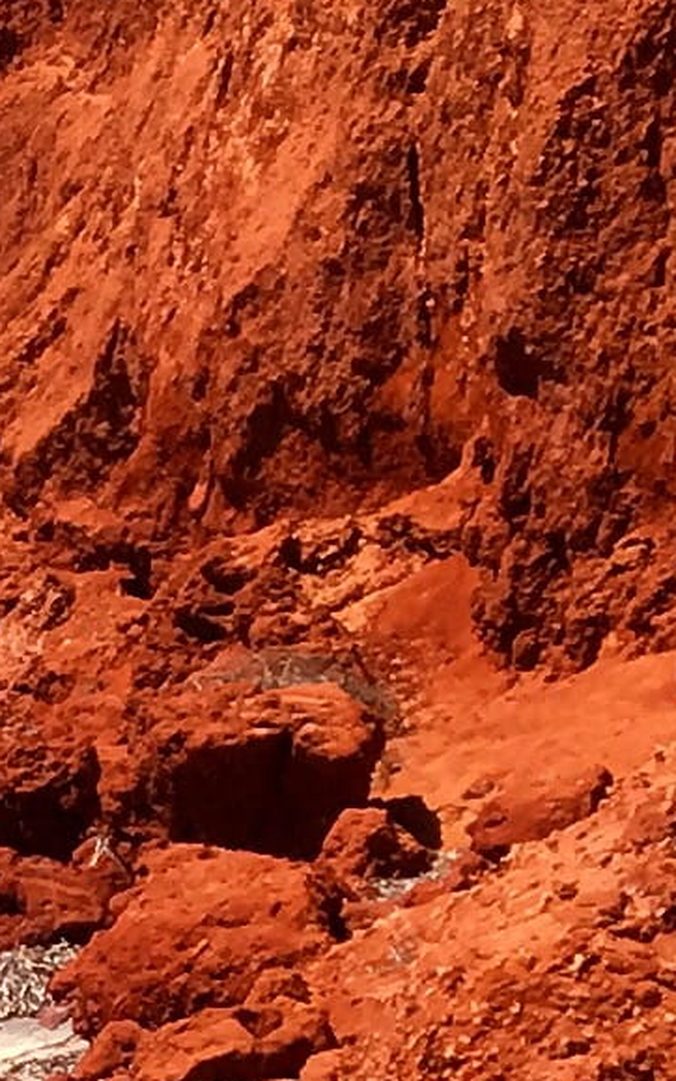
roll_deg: -1.1
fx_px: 6307
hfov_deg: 5.1
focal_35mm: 214
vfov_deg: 9.6
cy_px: 1555
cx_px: -2502
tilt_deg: -10.8
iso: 25
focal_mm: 4.15
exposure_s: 1/1326
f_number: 2.2
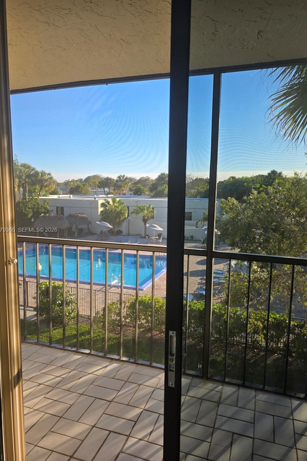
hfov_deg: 53.1
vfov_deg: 73.8
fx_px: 307
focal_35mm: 24
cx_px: 159
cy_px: 230
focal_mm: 6.3
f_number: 1.7
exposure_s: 1/1869
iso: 80
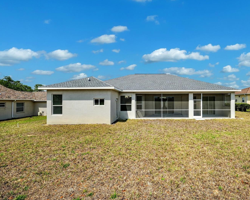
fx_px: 118
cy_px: 99
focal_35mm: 16
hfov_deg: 92.3
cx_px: 145
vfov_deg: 80.4
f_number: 8
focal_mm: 14
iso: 400
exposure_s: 1/800
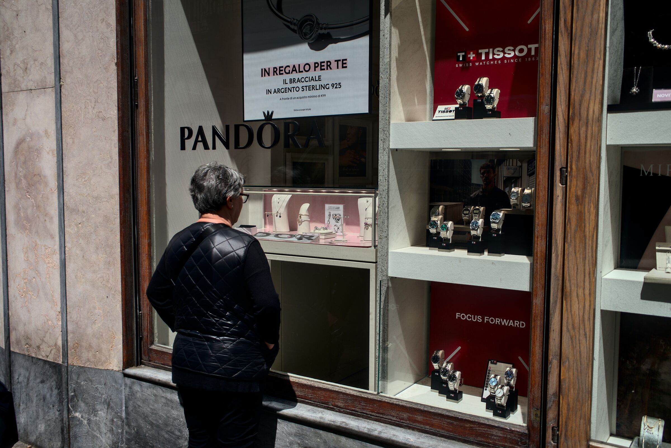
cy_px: 224
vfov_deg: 38.9
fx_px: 634
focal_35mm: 34
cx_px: 336
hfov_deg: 55.8
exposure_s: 1/1600
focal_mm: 34
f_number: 4
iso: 100
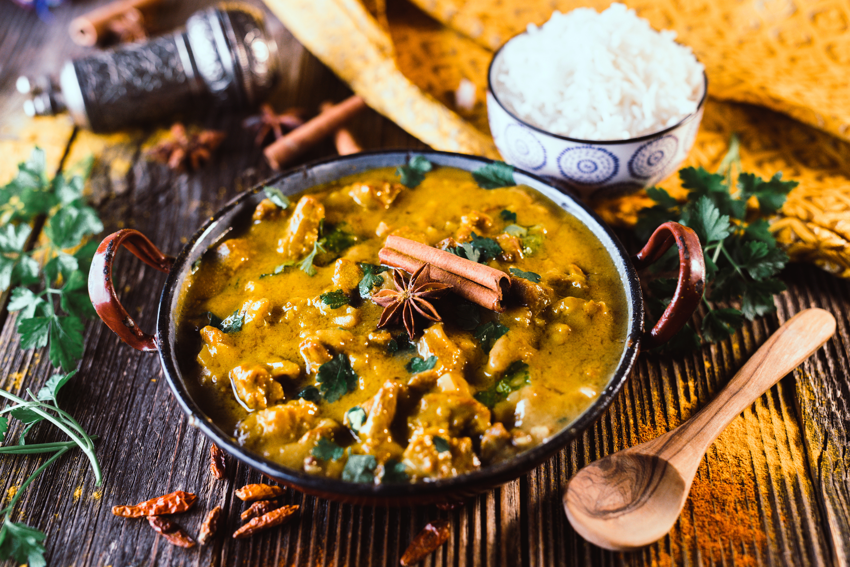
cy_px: 284
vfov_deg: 27.0
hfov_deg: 39.6
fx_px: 1180
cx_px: 425
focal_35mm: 50
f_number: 3.5
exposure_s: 1/200
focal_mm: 50
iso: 640
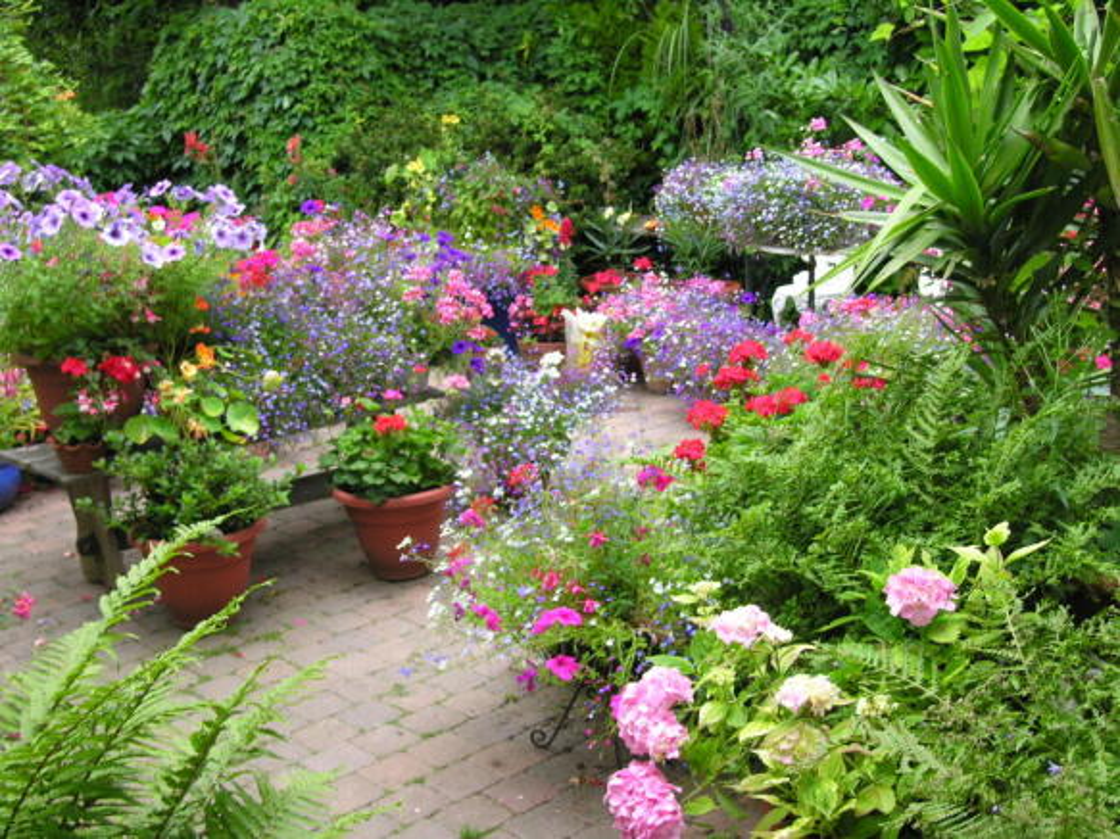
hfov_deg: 44.8
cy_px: 420
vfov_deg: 34.3
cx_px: 560
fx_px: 1359
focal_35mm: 42
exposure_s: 1/38
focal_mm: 10.7
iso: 50
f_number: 3.7
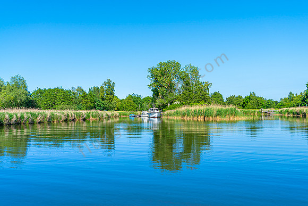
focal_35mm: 35
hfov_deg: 54.4
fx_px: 300
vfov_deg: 37.9
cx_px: 154
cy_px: 103
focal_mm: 35
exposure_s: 1/2000
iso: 100
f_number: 2.8
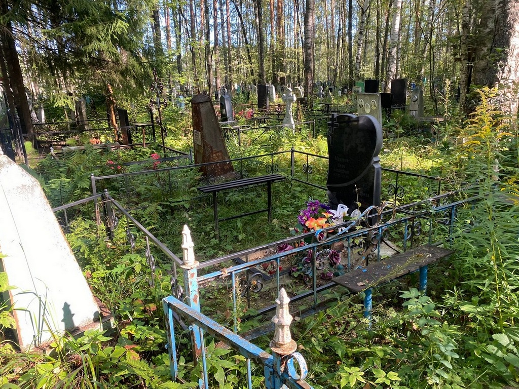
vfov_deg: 53.1
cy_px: 194
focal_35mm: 26
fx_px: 390
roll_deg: -4.3
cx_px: 260
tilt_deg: -20.3
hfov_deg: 67.3
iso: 64
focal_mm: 4.25
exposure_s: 1/121
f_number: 1.8
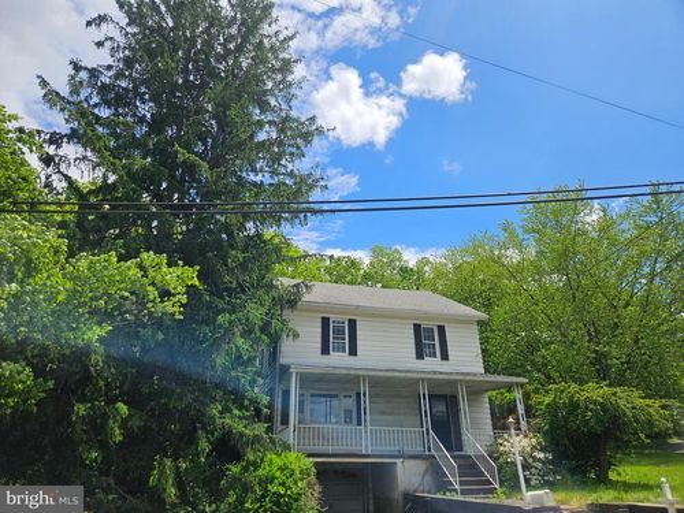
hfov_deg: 73.9
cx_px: 342
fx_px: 454
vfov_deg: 58.9
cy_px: 256
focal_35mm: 23
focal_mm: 5.4
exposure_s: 1/2671
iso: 25
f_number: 1.8
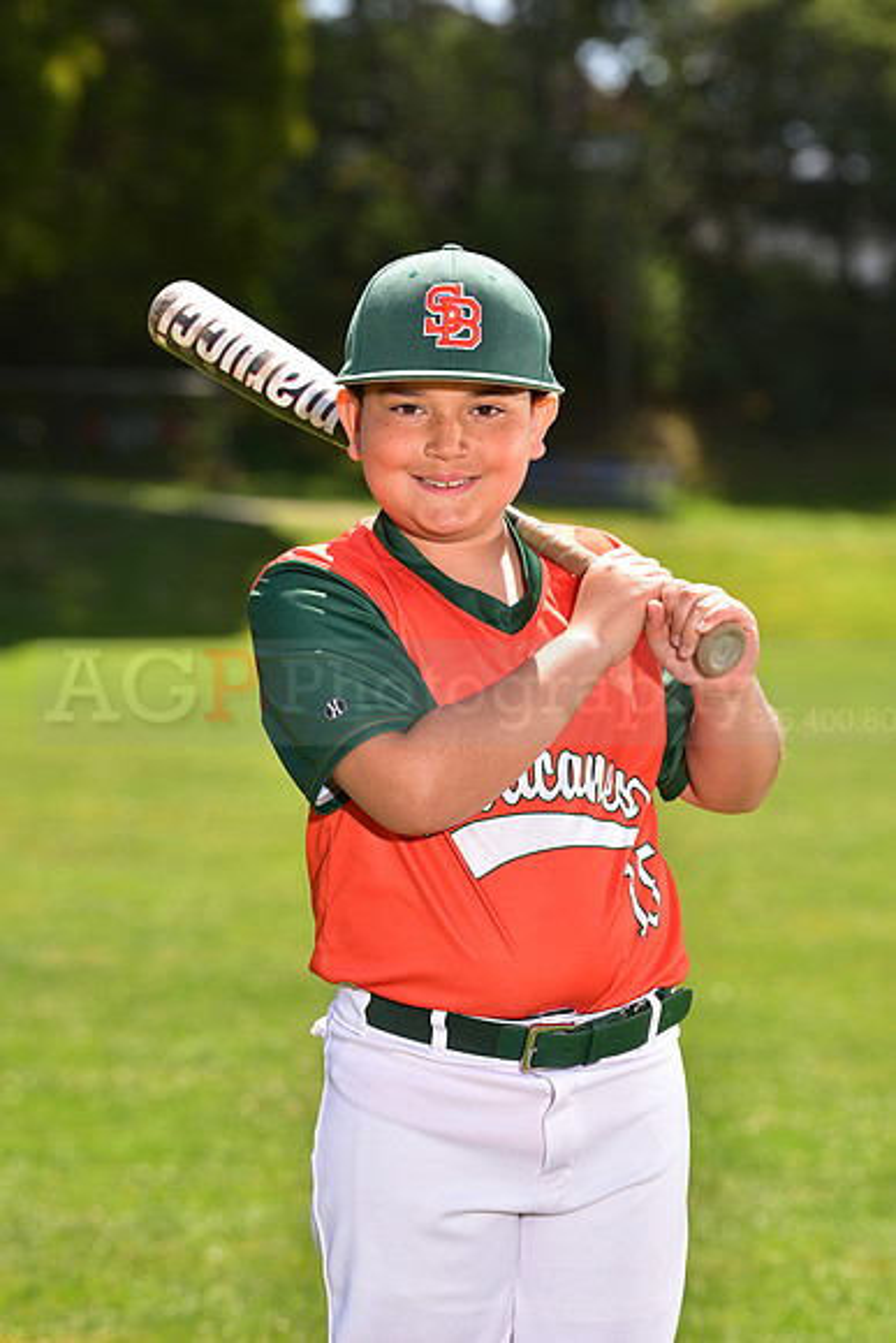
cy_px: 672
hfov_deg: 9.2
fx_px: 5596
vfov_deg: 13.7
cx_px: 448
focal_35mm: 150
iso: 80
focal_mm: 150
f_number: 5.6
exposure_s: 1/200
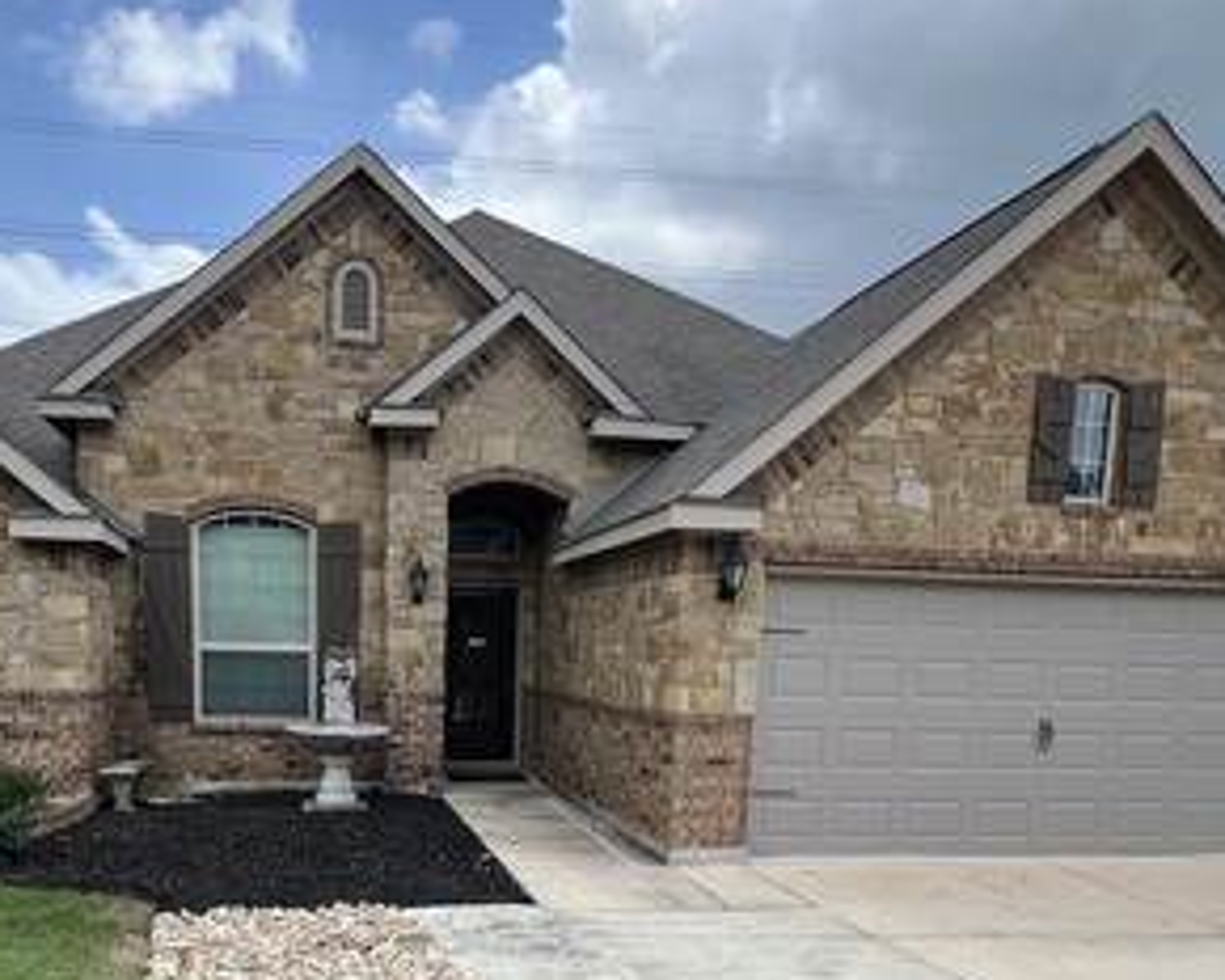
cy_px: 798
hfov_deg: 61.3
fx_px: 1015
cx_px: 452
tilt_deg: -7.9
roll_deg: -0.9
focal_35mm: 28
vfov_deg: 48.3
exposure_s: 1/686
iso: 32
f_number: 1.8
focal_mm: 1.57
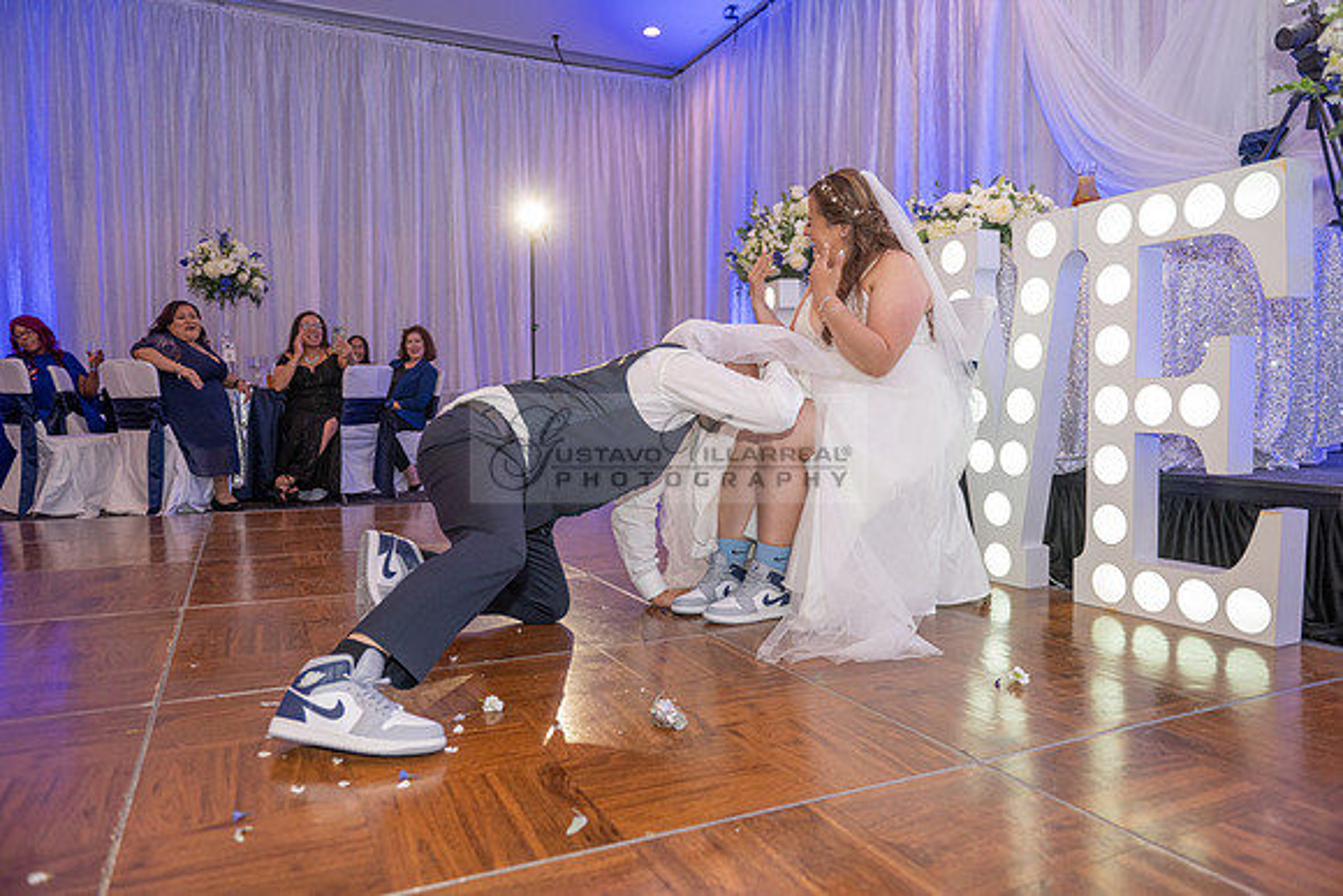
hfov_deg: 73.7
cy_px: 448
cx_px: 672
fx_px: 896
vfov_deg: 53.2
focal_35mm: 24
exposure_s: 1/200
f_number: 3.5
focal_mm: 24
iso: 1600
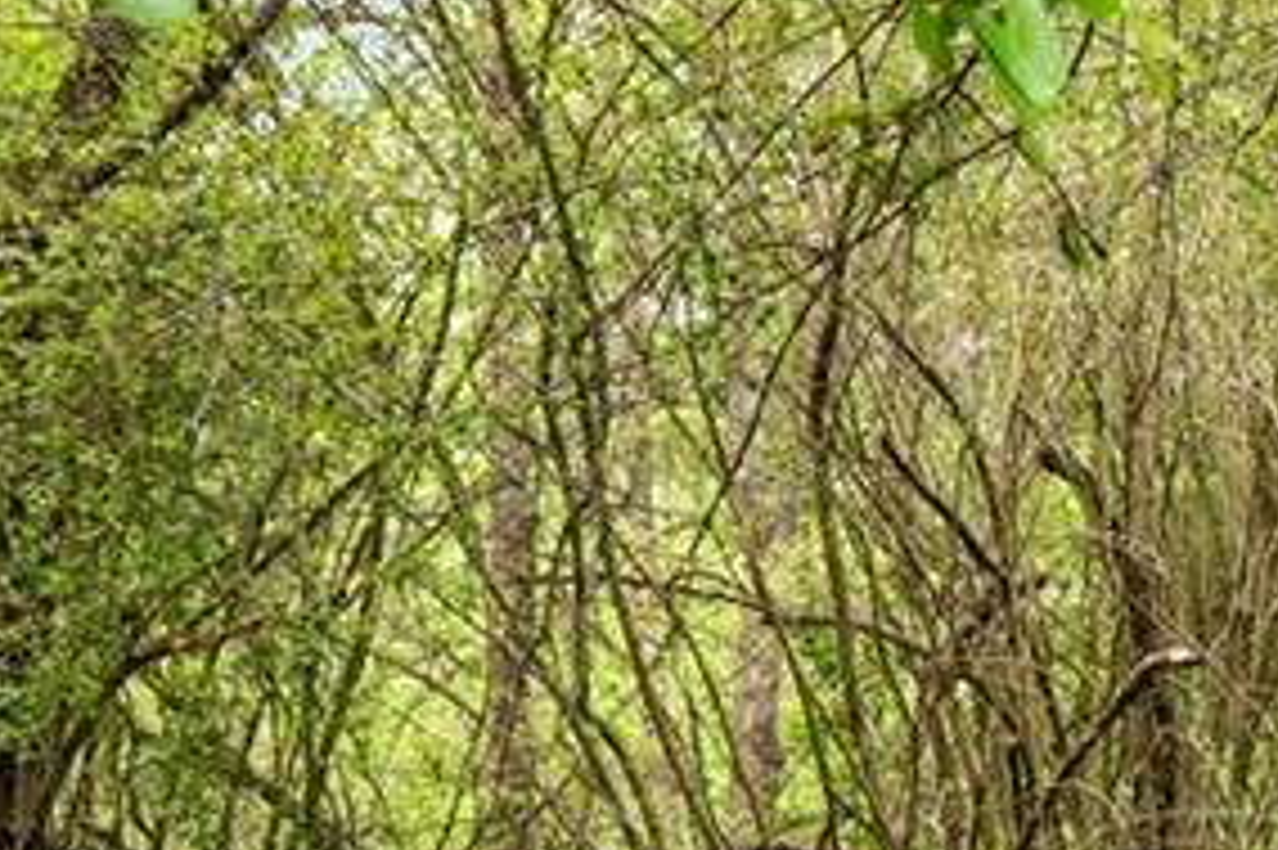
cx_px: 1467
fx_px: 4470
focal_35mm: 126
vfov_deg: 10.9
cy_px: 544
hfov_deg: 15.7
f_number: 8
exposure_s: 1/80
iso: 800
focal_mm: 35
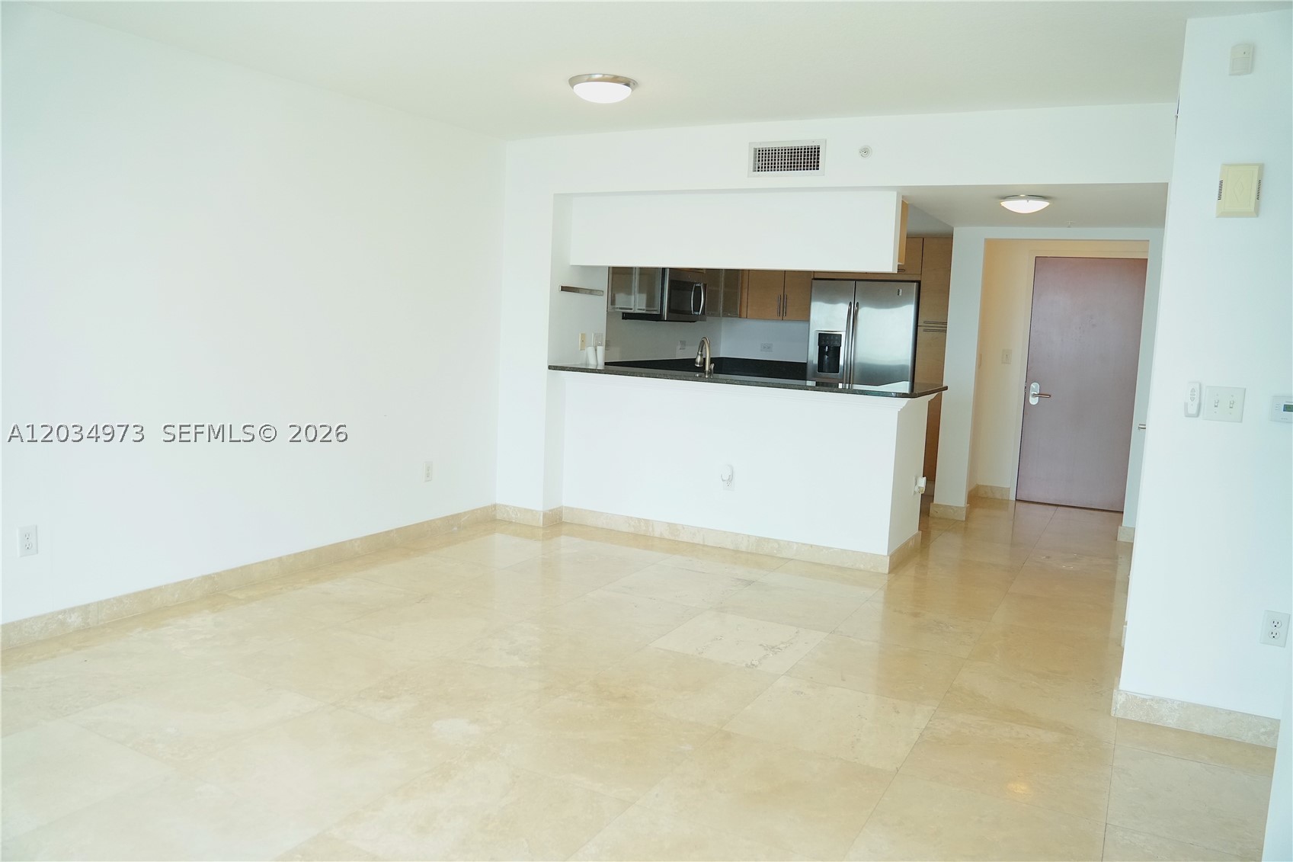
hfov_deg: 70.4
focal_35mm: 26
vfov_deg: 50.4
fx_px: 916
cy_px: 431
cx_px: 646
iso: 1600
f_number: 2.8
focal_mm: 17
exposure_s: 1/400
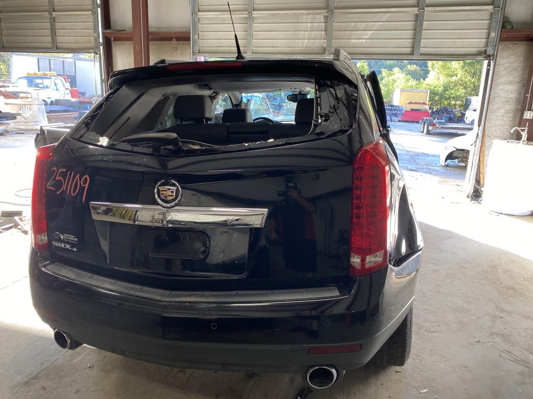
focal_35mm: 26
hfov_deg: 67.3
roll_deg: -3.7
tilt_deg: -13.4
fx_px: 400
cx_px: 266
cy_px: 200
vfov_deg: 53.1
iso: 80
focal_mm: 4.25
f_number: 1.8
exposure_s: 1/121
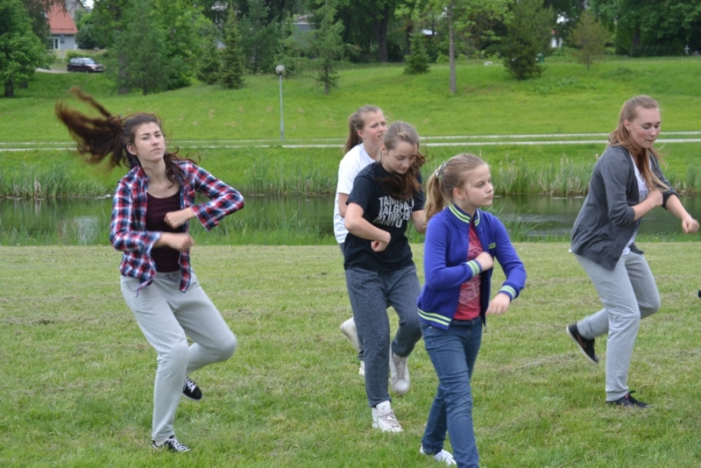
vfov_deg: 16.6
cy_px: 234
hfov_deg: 24.6
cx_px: 350
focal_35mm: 82
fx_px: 1607
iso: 100
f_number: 5.6
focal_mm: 55
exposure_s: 1/125
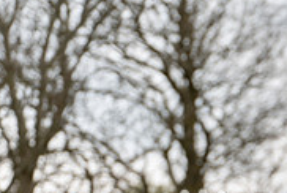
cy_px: 257
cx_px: 448
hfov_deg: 4.9
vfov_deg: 3.3
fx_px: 3306
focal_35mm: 414
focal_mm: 130
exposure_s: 1/640
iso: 200
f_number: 3.5
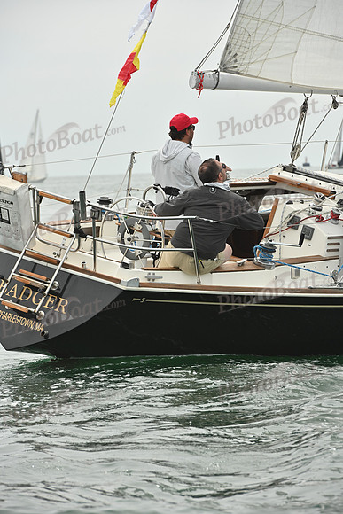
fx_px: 2856
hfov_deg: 6.9
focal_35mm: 200
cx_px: 172
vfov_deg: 10.3
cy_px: 257
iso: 320
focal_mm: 200
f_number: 9
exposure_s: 1/1000
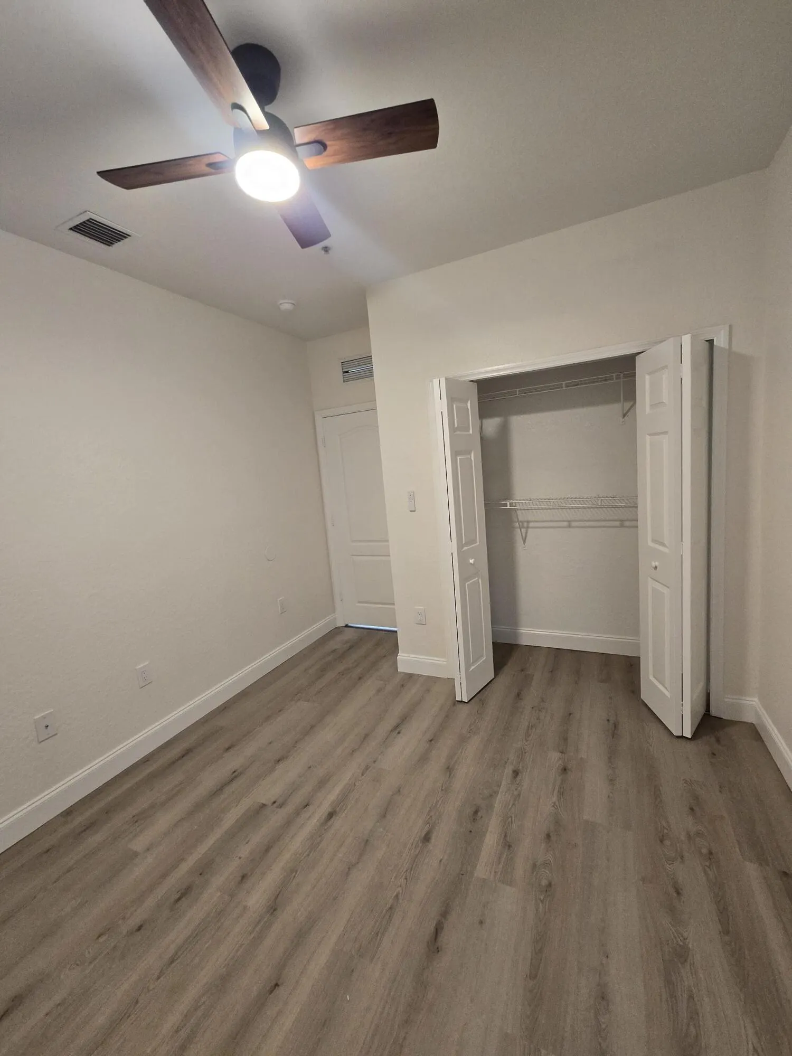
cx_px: 396
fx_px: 397
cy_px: 528
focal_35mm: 13
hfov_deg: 89.9
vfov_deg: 106.2
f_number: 2.2
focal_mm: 2.2
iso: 320
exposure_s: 1/60
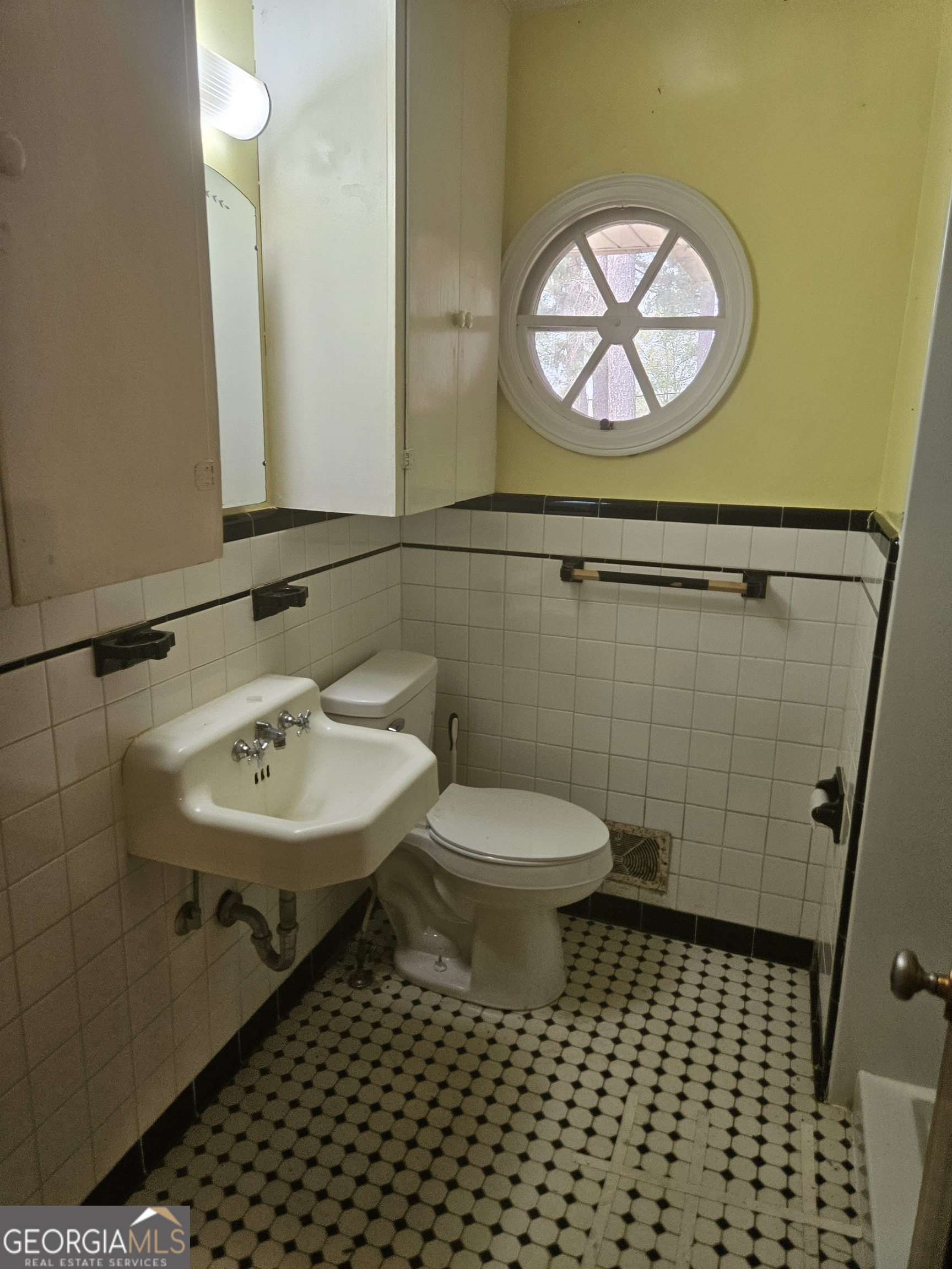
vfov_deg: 73.9
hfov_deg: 58.9
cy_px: 634
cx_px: 476
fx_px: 843
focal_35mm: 23
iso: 250
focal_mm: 5.4
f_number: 1.8
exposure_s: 1/120
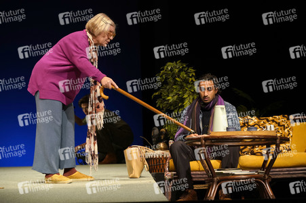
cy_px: 102
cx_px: 153
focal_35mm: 109
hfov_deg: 18.8
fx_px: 926
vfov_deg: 12.5
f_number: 5.6
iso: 1600
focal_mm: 109
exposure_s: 1/200
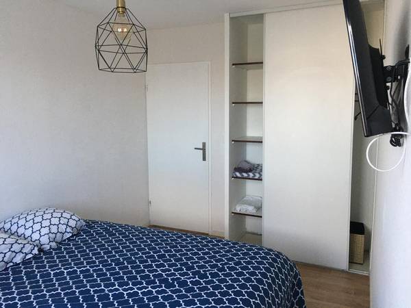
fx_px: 344
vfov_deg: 48.2
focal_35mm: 29
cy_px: 154
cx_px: 206
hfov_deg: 61.7
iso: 50
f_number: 2.2
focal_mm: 4.15
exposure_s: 1/33
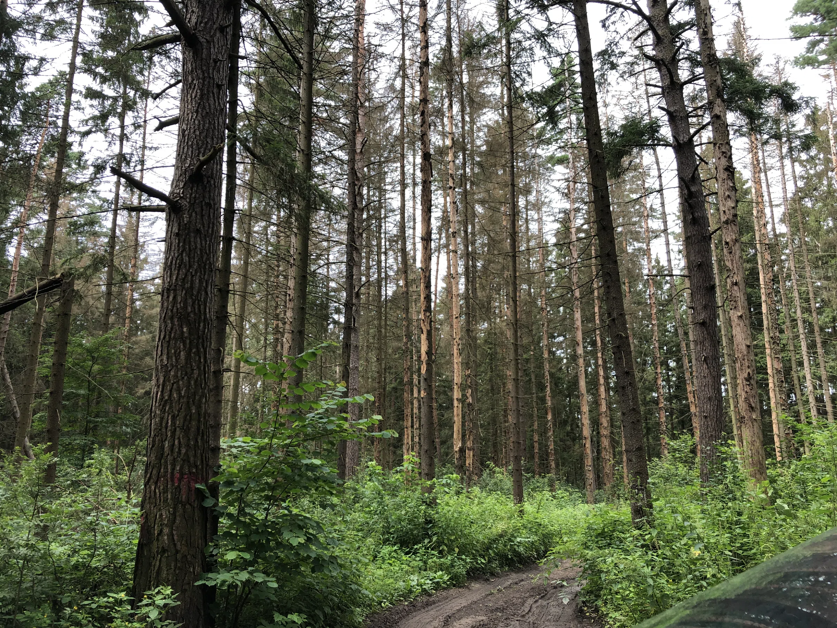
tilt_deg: +13.6
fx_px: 677
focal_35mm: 28
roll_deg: +0.5
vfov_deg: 49.7
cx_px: 418
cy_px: 314
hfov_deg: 63.4
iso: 20
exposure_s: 1/207
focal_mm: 4
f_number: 1.8
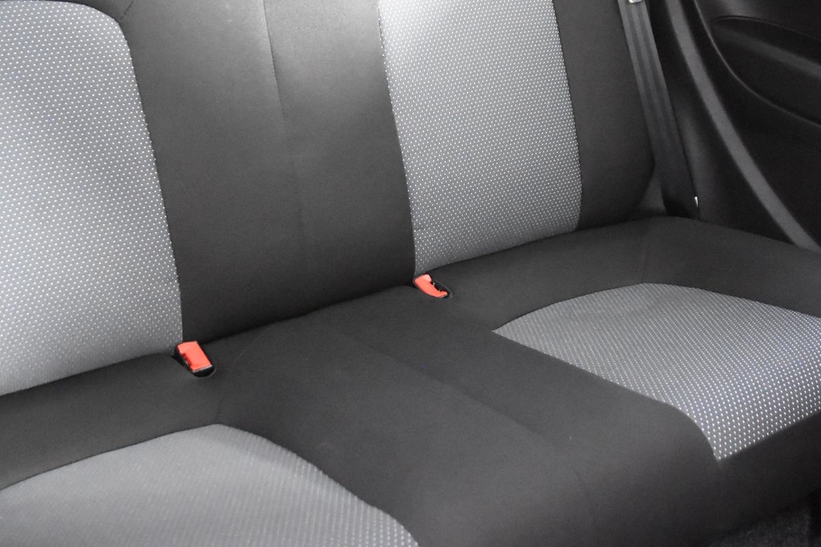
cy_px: 214
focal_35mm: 42
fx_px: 953
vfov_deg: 31.9
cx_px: 314
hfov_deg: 46.2
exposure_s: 1/25
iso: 9000
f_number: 2.8
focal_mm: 17
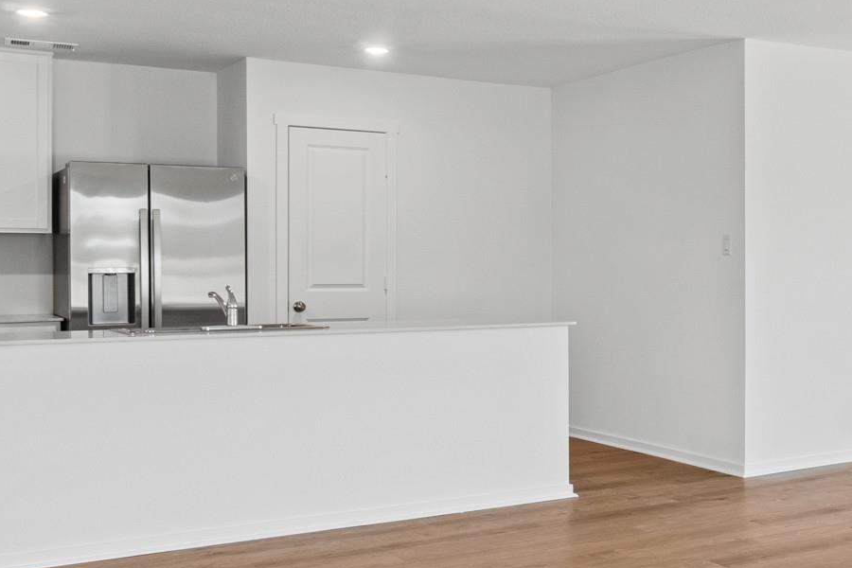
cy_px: 270
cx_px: 817
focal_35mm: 50
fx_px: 1183
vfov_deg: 27.0
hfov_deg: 36.3
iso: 250
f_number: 9
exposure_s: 1/6
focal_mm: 12
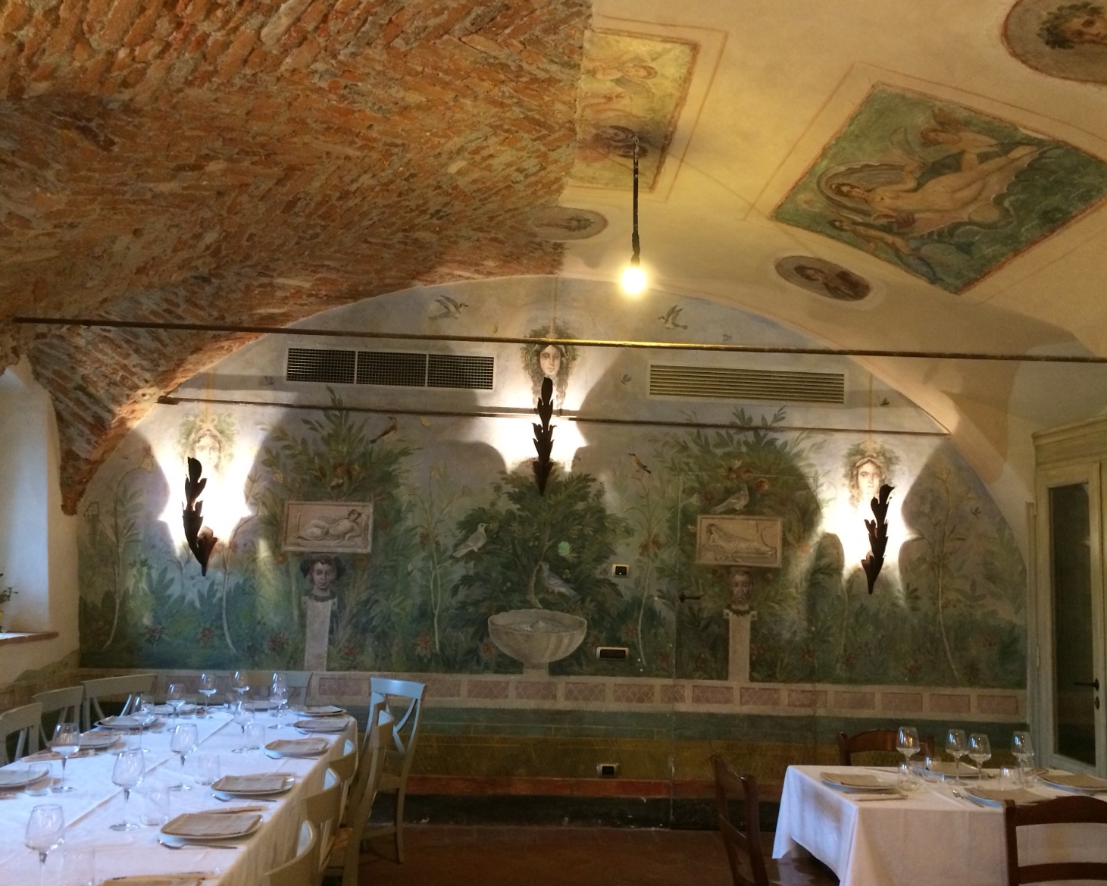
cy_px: 447
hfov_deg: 57.1
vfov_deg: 47.1
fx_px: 1016
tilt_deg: +7.4
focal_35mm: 31
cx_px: 603
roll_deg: -0.3
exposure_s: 1/25
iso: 320
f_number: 2.2
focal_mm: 4.15
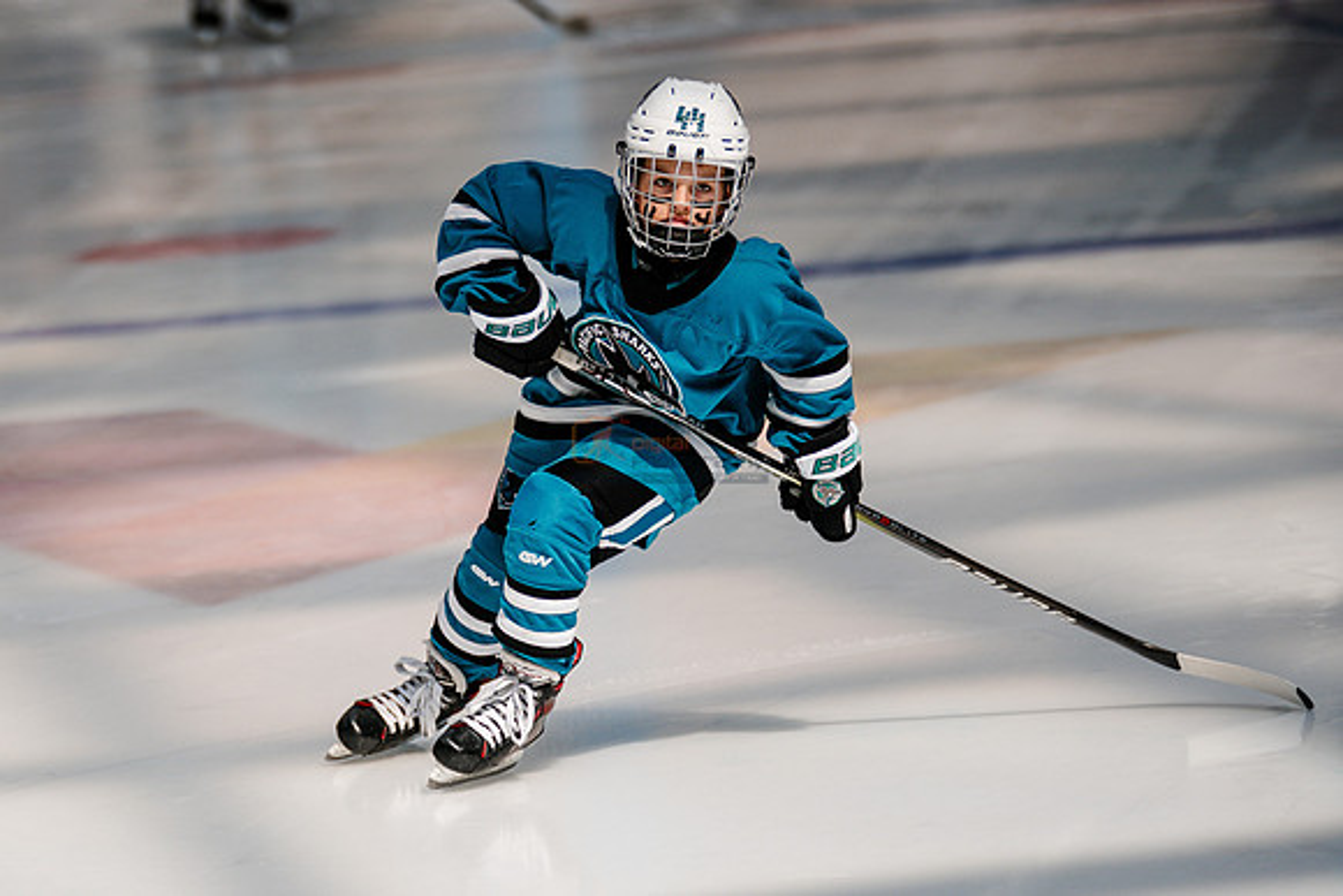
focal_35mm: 284
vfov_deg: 4.8
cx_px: 374
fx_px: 10603
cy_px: 512
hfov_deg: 7.2
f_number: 3.2
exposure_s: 1/2000
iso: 160
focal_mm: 197
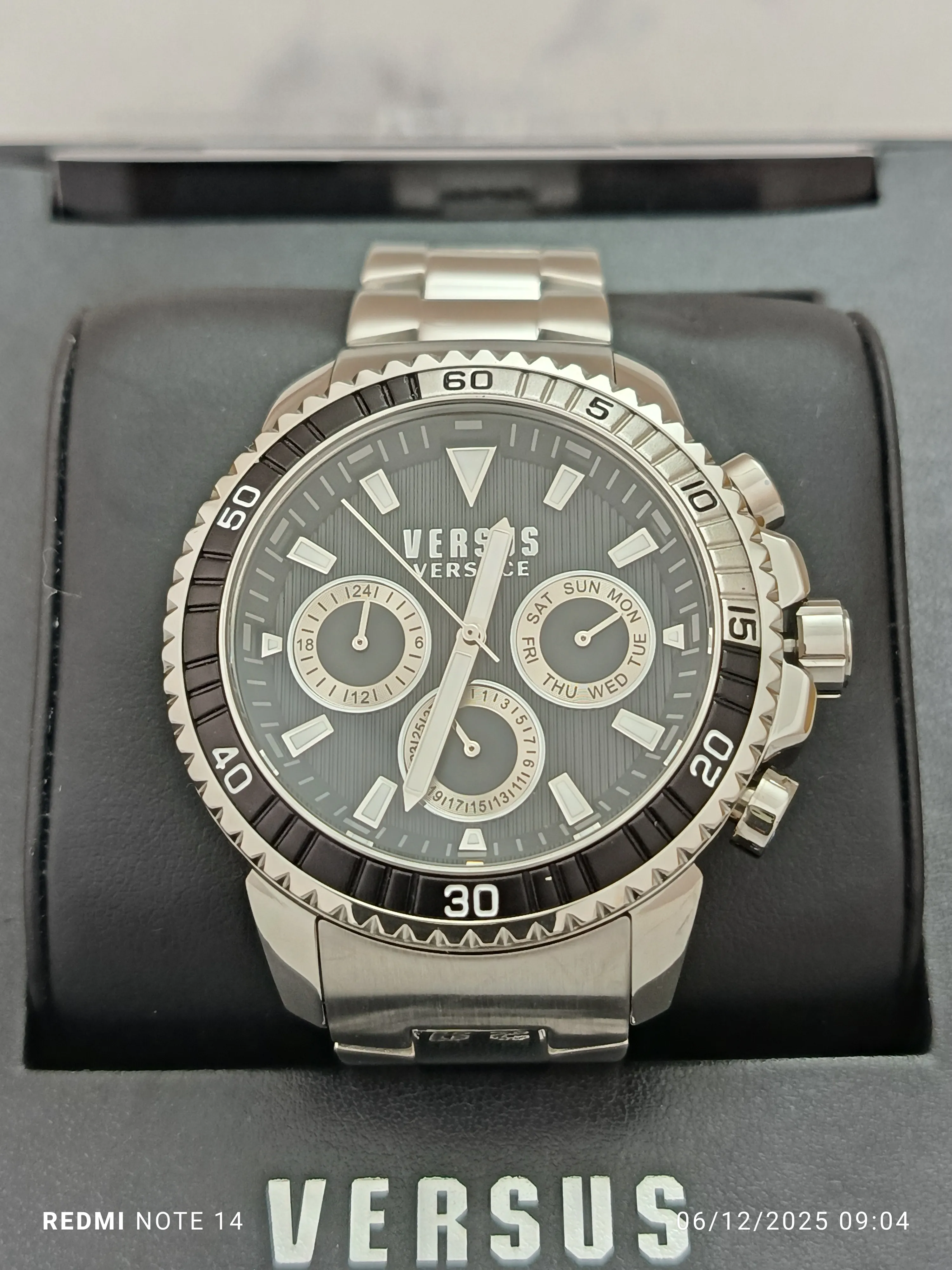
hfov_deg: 30.3
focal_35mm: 48
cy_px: 635
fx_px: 1760
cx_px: 476
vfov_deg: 39.7
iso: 390
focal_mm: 5.24
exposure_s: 1/100
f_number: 1.7
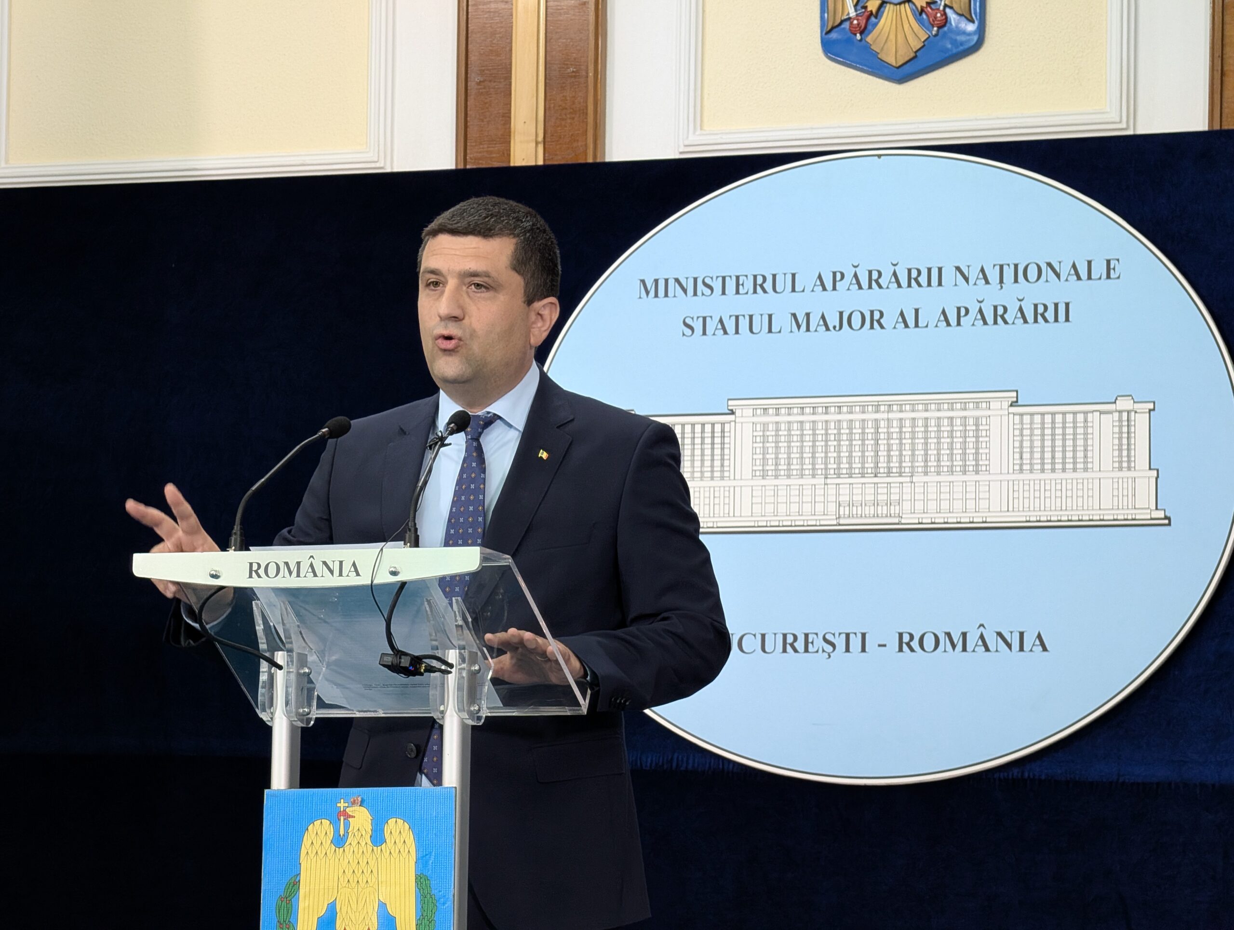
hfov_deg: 17.9
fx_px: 3927
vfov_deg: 13.5
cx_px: 617
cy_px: 465
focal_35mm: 110
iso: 300
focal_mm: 17.91
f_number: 2.8
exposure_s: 1/50
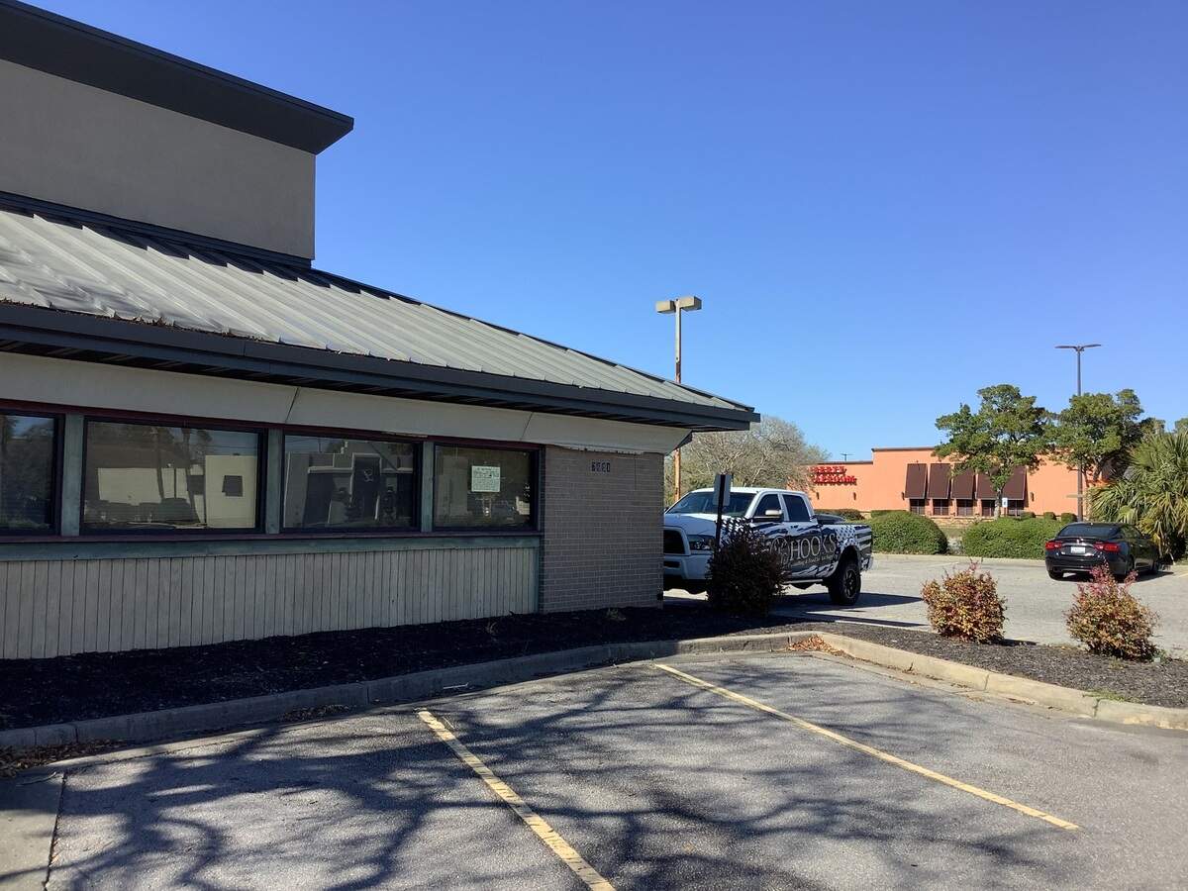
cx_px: 594
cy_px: 446
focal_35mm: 31
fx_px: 1064
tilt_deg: +2.7
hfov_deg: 58.4
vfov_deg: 45.4
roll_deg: -1.8
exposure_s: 1/1018
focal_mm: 3.3
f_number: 2.4
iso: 25
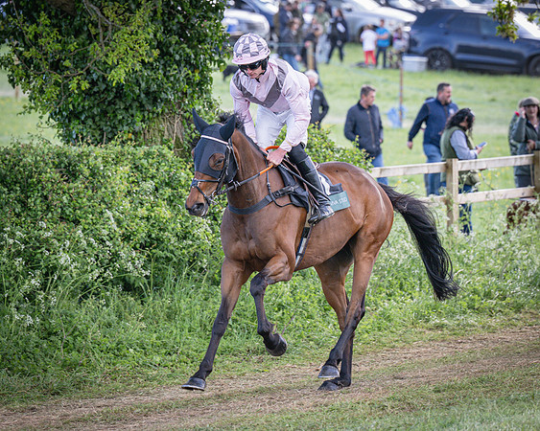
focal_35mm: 328
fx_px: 5240
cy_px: 233
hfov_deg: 5.9
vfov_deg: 4.7
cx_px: 253
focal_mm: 165
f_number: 4
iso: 400
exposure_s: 1/800
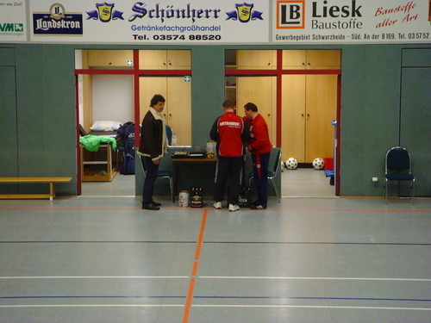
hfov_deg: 16.8
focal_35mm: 117
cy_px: 162
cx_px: 216
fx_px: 1457
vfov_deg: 12.7
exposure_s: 1/15
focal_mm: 19.8
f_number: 4.5
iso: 200
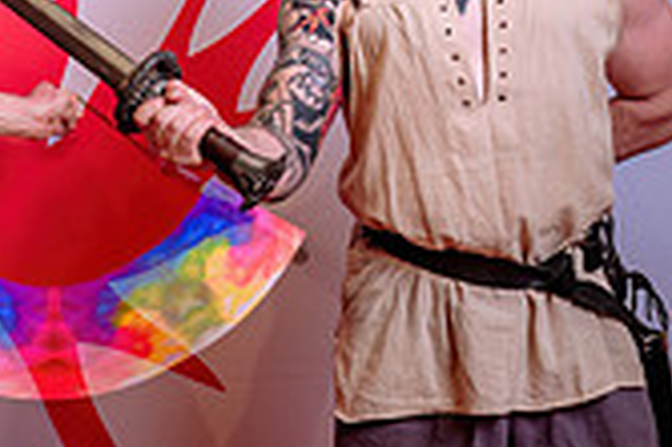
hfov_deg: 18.5
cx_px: 63
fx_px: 2033
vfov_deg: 12.5
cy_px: 198
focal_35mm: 109
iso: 32
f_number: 9
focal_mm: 29
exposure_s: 1/5
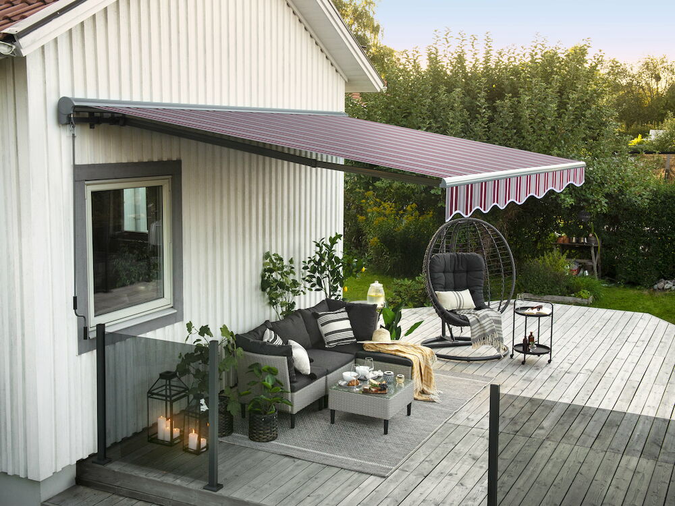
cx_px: 338
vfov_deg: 32.9
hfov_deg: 42.9
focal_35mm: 44
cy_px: 253
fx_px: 858
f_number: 7.1
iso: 400
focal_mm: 22
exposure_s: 1/100
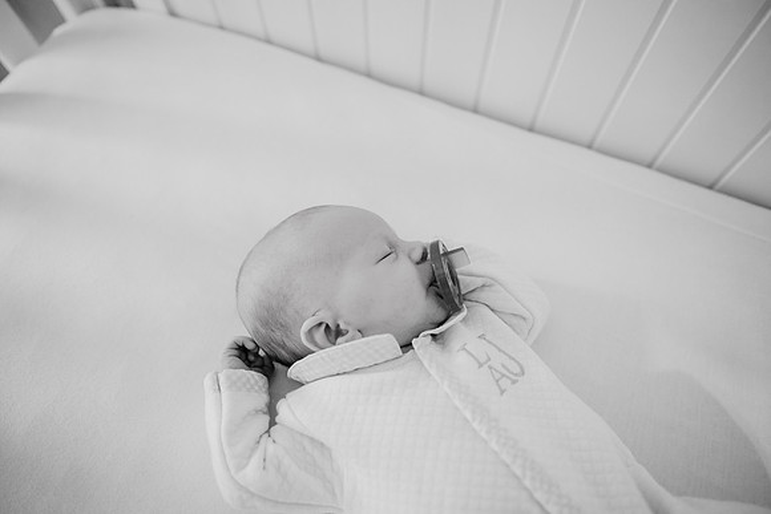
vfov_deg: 53.2
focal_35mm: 24
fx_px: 514
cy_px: 257
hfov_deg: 73.7
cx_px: 386
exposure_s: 1/160
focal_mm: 24
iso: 800
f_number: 2.2
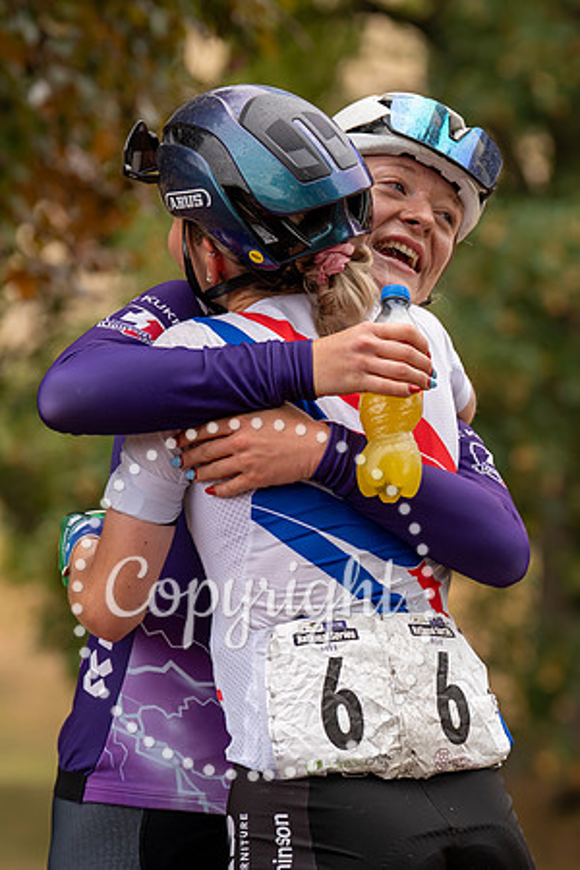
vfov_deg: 9.0
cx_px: 350
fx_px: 5514
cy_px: 240
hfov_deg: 6.0
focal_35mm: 228
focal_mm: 105
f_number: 3.5
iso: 250
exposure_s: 1/1000
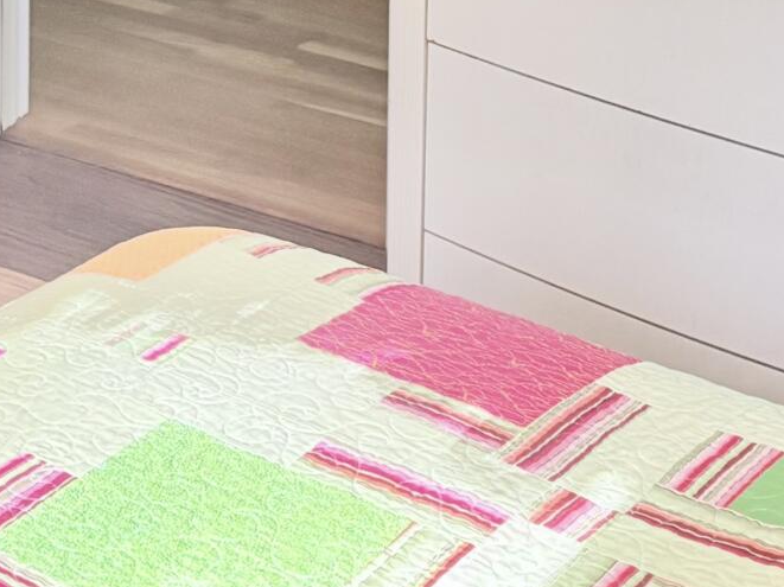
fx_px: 2467
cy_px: -519
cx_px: 249
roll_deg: +0.1
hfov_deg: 18.0
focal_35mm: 109
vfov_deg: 12.3
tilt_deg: -6.6
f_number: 1.78
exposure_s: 1/60
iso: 500
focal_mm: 6.76
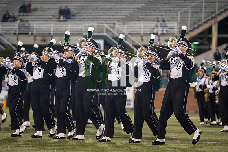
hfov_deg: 11.4
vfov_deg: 7.6
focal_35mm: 180
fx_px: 1139
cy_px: 76
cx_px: 114
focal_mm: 180
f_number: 2.8
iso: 1000
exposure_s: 1/500
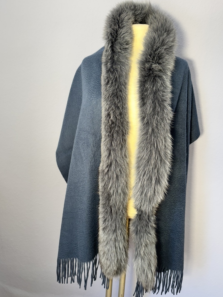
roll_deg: -4.9
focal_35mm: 25
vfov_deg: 69.4
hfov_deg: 54.9
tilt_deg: -11.6
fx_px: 215
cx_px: 114
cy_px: 146
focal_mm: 6.76
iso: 64
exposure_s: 1/121
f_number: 1.78
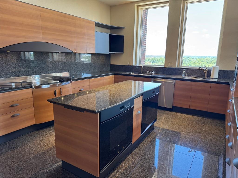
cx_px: 119
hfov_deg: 71.6
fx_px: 165
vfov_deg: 56.8
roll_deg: -0.9
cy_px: 89
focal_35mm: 24
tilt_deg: -11.8
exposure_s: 1/120
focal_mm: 6.76
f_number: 1.78
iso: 100
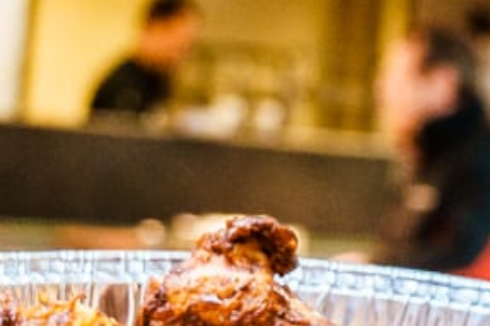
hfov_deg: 10.1
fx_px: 2693
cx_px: 743
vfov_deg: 6.9
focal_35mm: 198
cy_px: 256
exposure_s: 1/125
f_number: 4
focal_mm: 27
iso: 1600
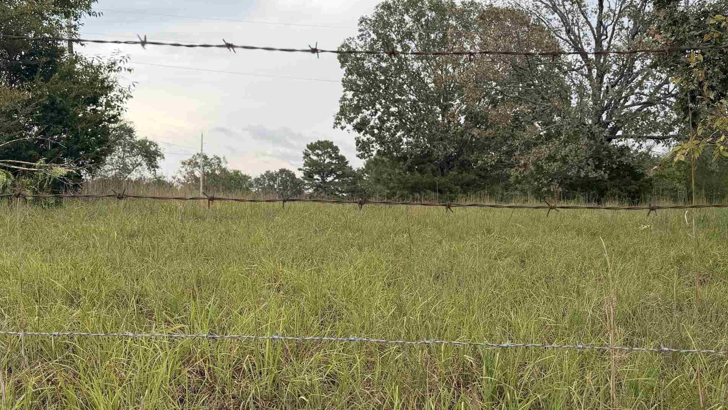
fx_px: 811
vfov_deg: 28.3
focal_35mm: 42
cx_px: 361
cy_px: 221
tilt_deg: -0.4
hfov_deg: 48.4
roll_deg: +0.1
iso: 80
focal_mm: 6.76
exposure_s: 1/1122
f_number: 1.78
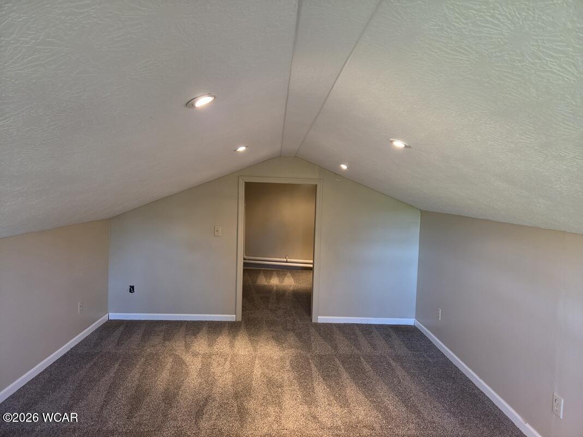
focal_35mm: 23
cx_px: 292
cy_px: 218
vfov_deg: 58.9
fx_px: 387
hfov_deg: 73.9
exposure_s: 1/120
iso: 1000
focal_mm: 5.4
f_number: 1.8
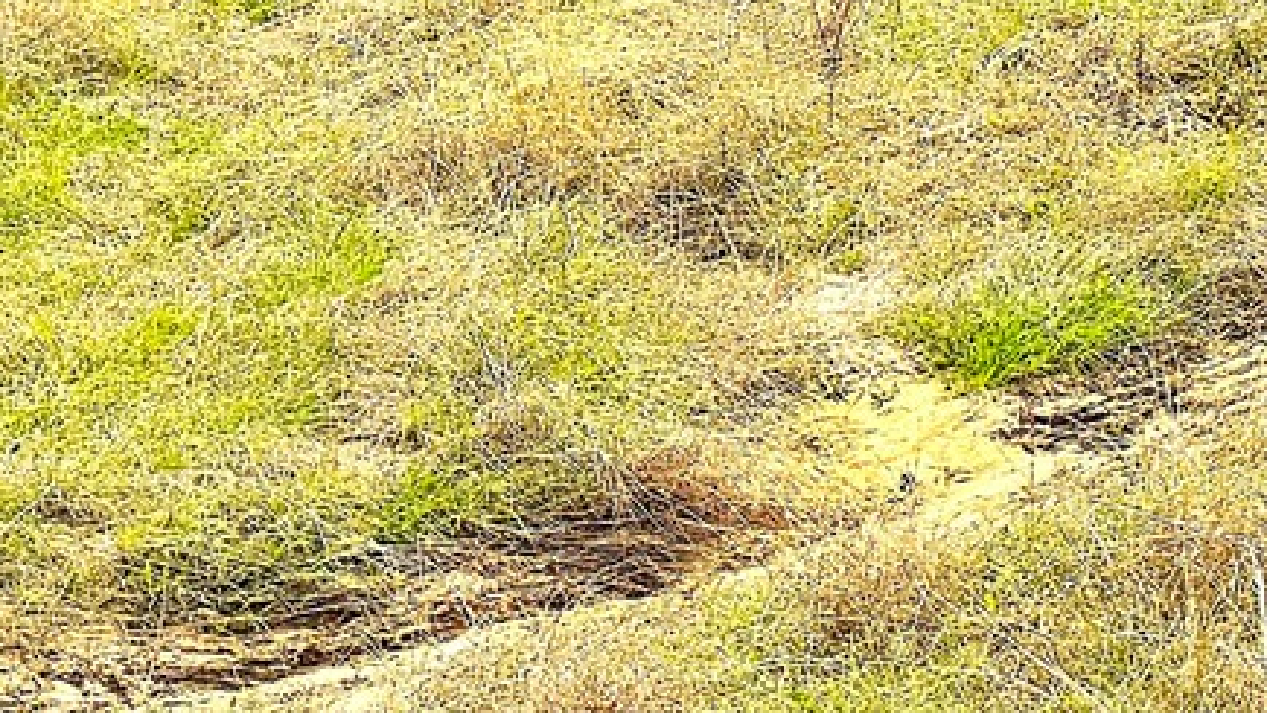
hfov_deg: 15.6
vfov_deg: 8.9
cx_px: 2062
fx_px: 4134
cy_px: -1045
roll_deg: +0.5
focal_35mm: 123
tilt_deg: -4.7
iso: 80
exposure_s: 1/3597
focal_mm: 6.76
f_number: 1.78
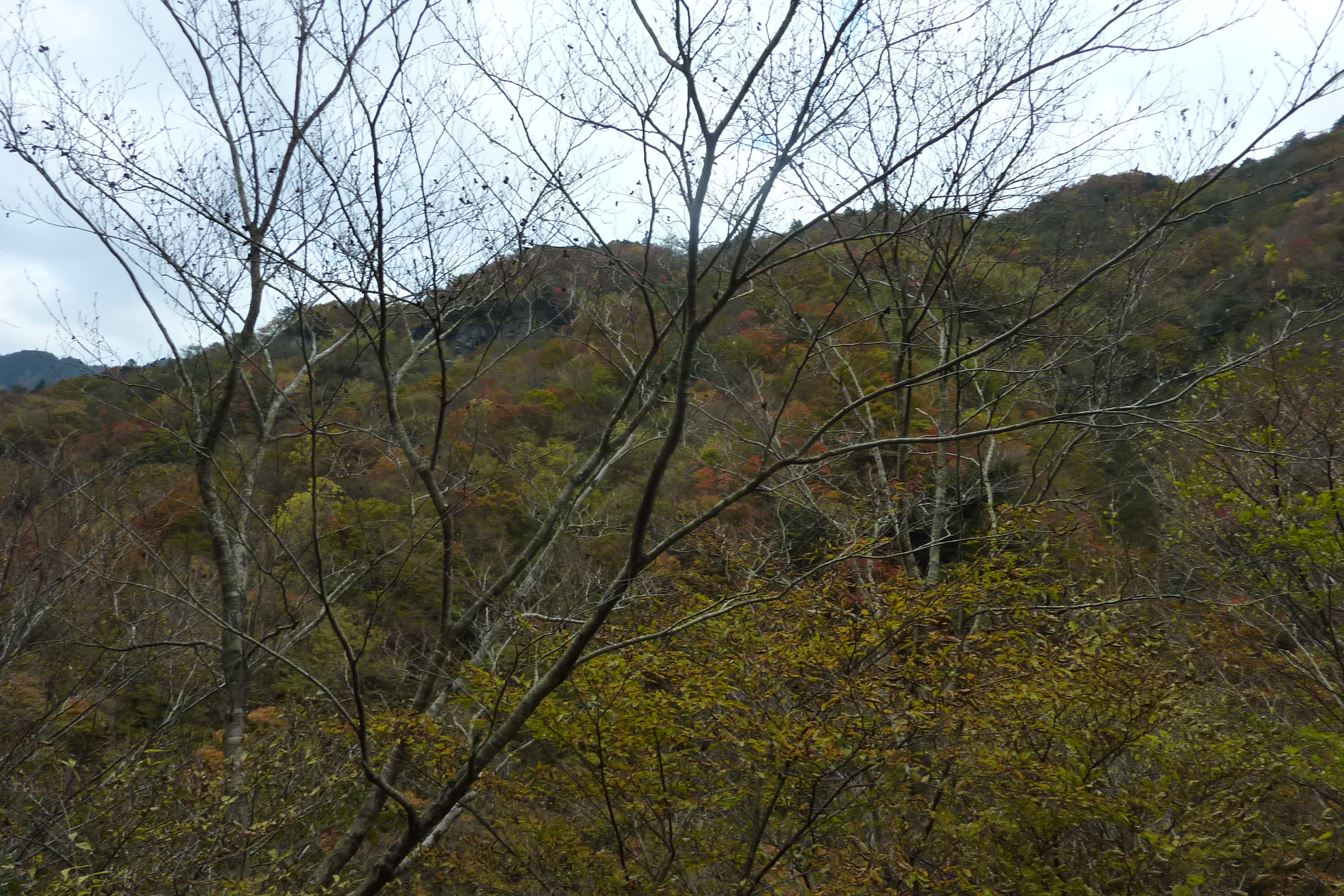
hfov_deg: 67.4
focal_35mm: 27
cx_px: 647
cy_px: 454
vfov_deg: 47.9
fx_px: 1008
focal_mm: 4.1
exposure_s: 1/125
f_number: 4
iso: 125
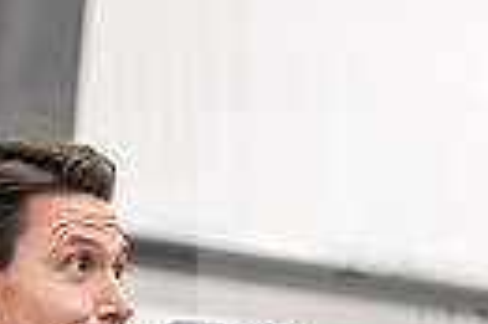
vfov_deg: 3.8
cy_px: 564
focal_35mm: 363
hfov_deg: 5.7
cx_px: 86
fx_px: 4915
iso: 3200
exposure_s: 1/200
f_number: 3.2
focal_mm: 82
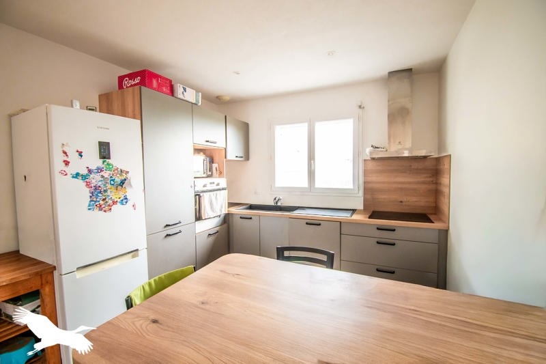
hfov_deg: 100.4
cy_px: 182
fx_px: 227
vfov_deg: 77.3
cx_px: 273
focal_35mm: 15
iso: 800
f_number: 4.5
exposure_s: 1/40
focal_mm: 10
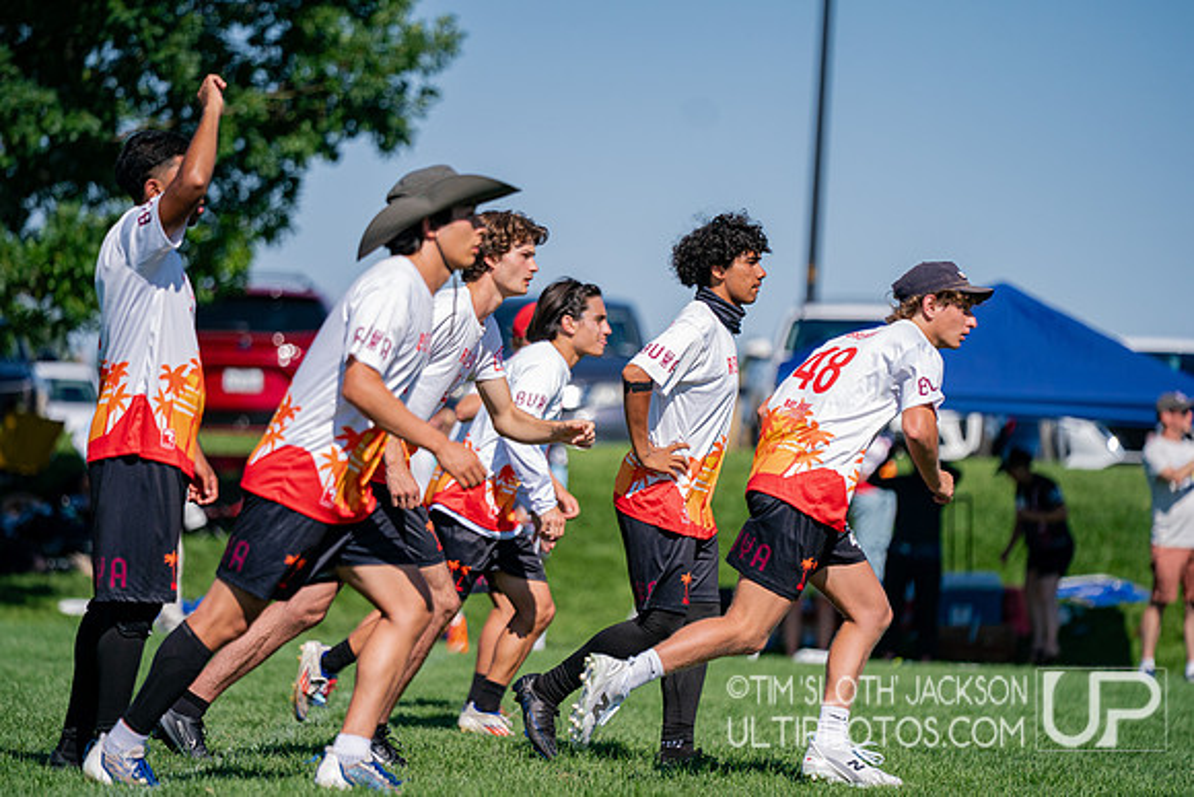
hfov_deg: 10.3
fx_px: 6635
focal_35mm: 200
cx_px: 597
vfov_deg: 6.9
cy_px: 398
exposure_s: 1/6400
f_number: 2.8
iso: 400
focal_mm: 200
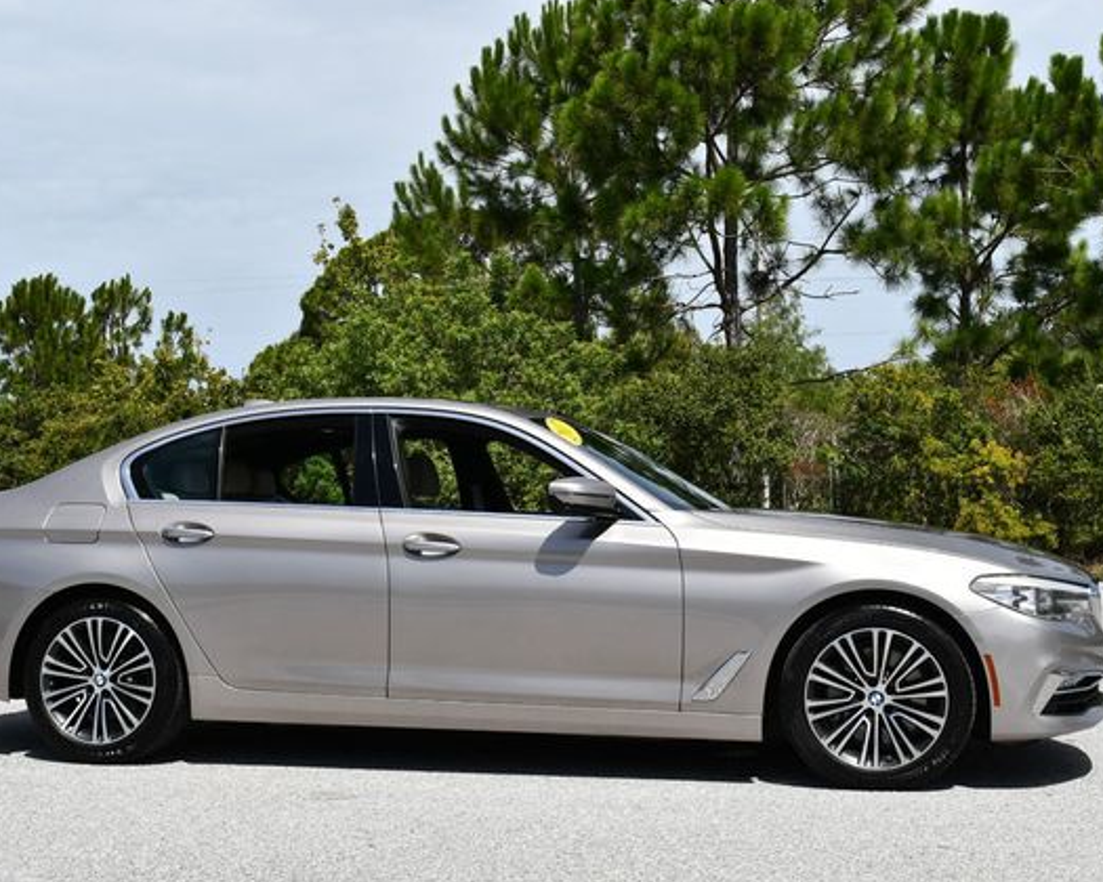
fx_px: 1795
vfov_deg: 27.6
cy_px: 443
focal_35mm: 55
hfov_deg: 34.1
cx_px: 523
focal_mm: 24
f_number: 9
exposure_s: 1/320
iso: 100
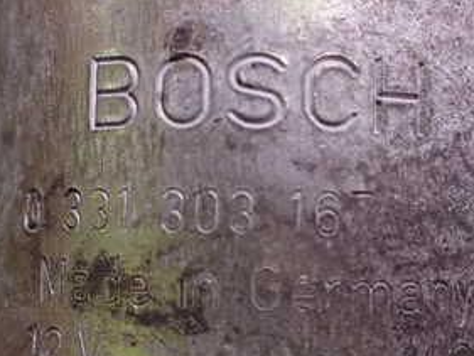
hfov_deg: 30.2
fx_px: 877
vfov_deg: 22.9
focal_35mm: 64
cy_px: 187
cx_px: 253
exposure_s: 1/125
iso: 640
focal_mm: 5.4
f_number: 2.3
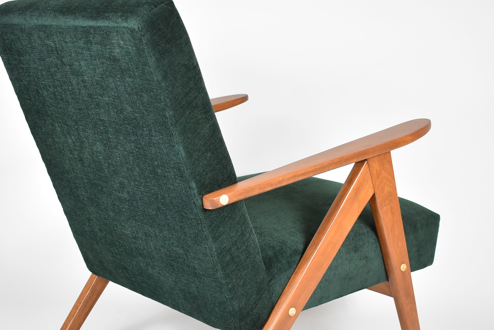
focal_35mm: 58
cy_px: 226
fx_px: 793
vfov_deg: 23.4
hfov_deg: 34.5
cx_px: 218
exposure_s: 1/125
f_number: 4
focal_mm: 25
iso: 1400
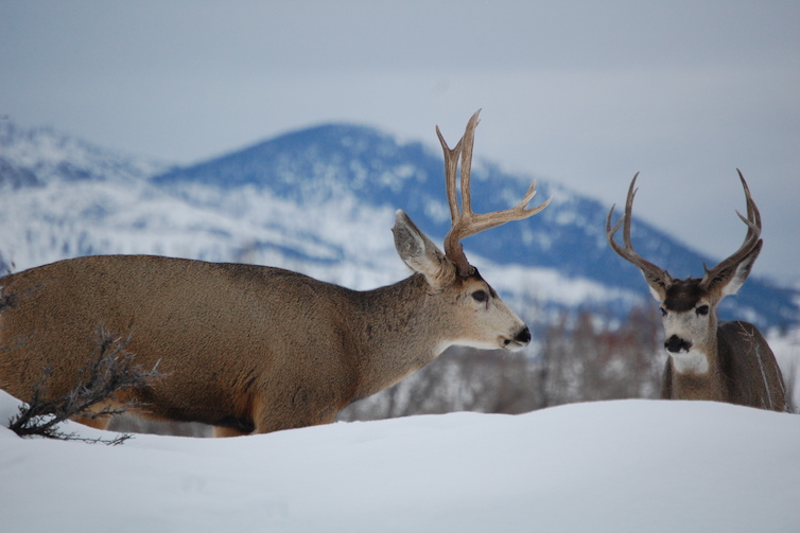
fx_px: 6712
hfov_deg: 6.8
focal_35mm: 302
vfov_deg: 4.6
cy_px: 266
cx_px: 398
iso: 800
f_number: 5.6
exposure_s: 1/200
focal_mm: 200
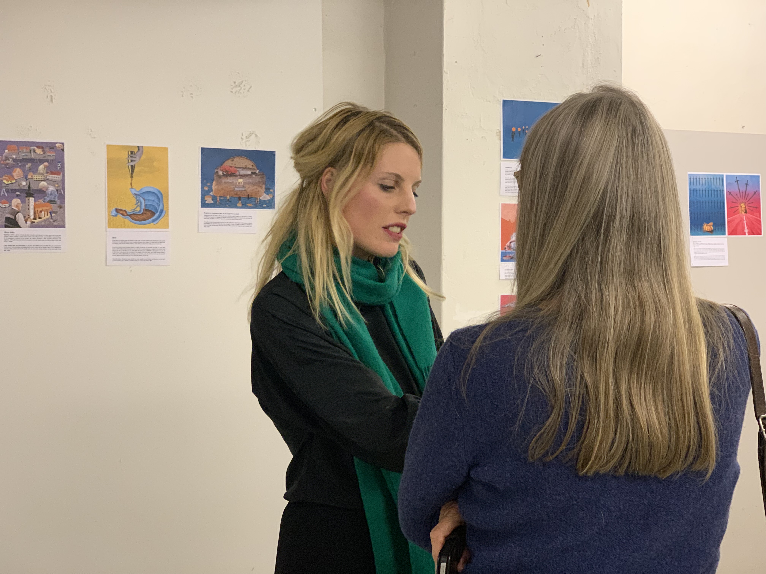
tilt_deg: -3.2
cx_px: 383
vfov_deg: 28.0
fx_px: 1151
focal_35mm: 52
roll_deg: +0.4
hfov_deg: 36.8
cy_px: 287
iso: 320
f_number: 2.4
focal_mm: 6
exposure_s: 1/50
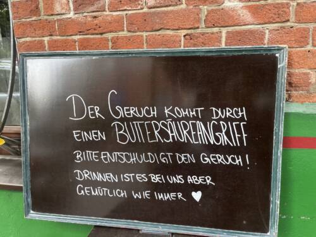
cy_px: 118
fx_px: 237
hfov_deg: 67.3
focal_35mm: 26
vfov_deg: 53.1
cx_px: 158
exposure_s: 1/121
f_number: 1.6
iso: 100
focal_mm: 5.1
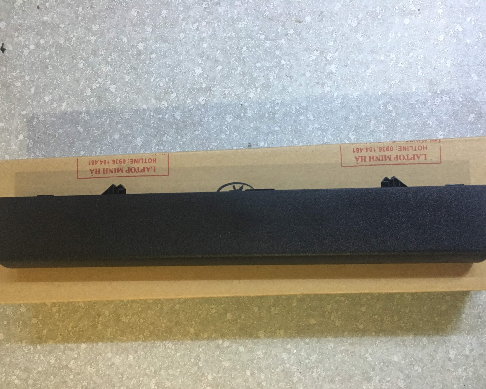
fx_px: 446
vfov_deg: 47.1
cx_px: 245
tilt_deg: -85.0
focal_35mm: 31
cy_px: 199
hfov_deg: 57.2
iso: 200
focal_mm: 4.15
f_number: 2.2
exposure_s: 1/25
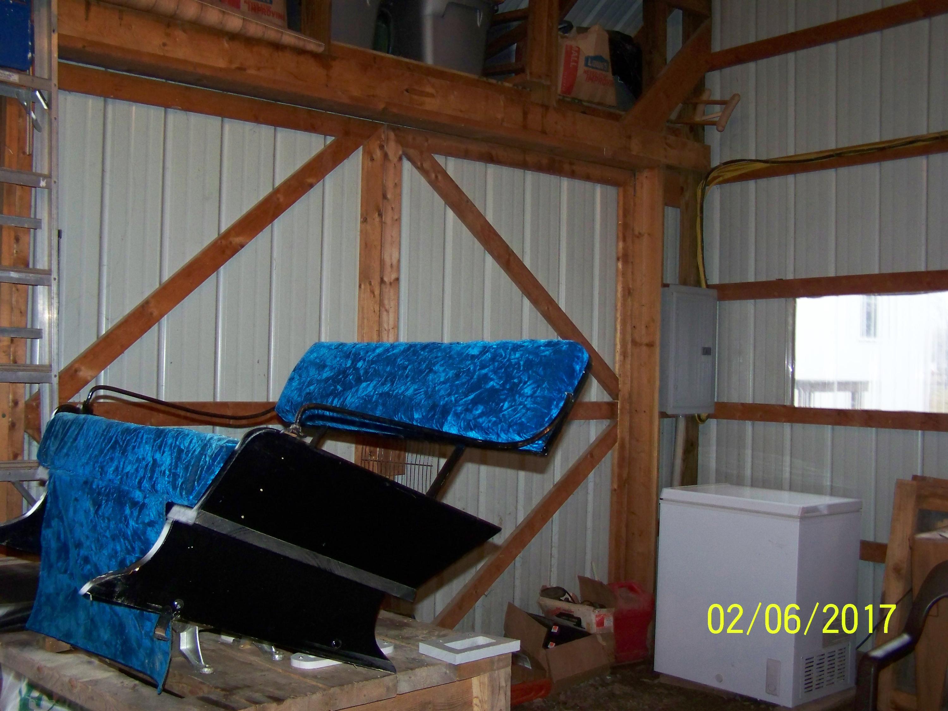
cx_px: 474
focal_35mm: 38
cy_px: 356
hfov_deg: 49.0
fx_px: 1041
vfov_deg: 37.7
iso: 200
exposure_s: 1/30
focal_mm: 6.3
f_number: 2.8
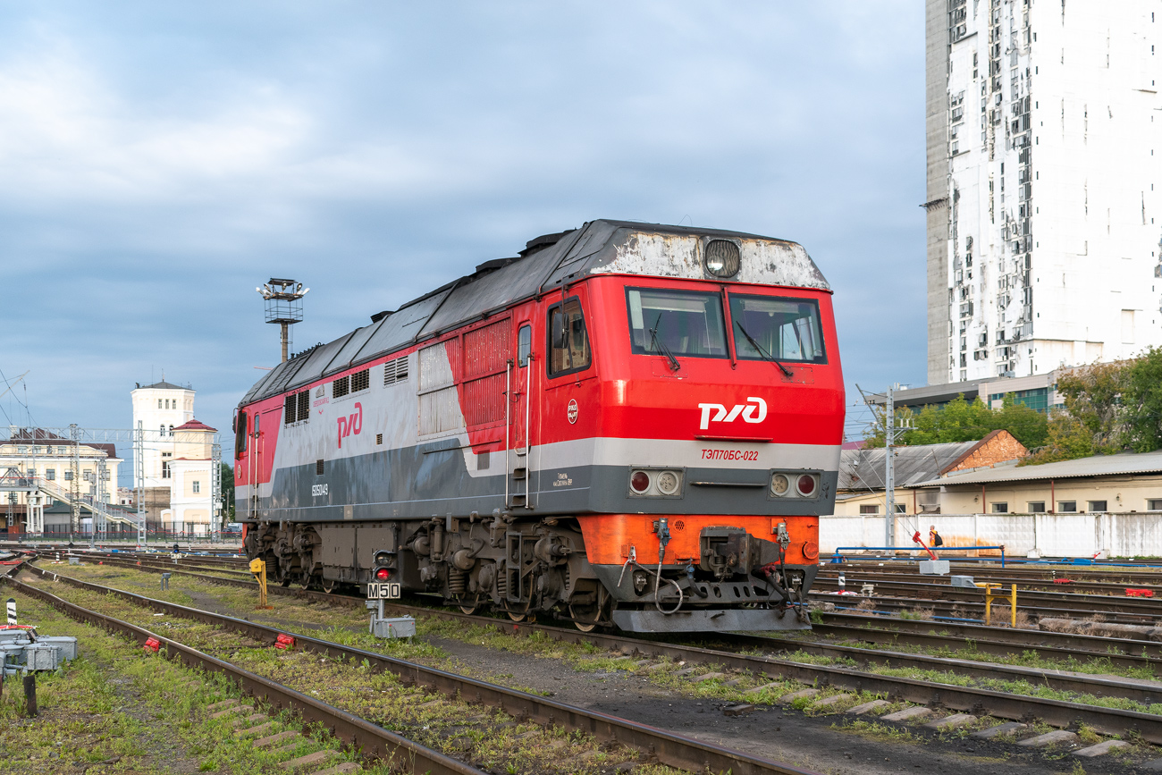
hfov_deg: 49.5
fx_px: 1259
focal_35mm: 39
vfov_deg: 34.2
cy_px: 388
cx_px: 581
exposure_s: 1/250
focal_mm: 26
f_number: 5.6
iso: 280
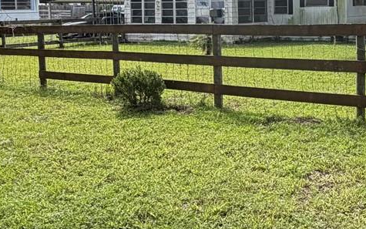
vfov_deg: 25.4
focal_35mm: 50
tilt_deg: -4.7
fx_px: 499
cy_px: 43
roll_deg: +1.0
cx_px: 301
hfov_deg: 38.5
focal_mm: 2.22
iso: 50
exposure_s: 1/502
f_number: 2.2
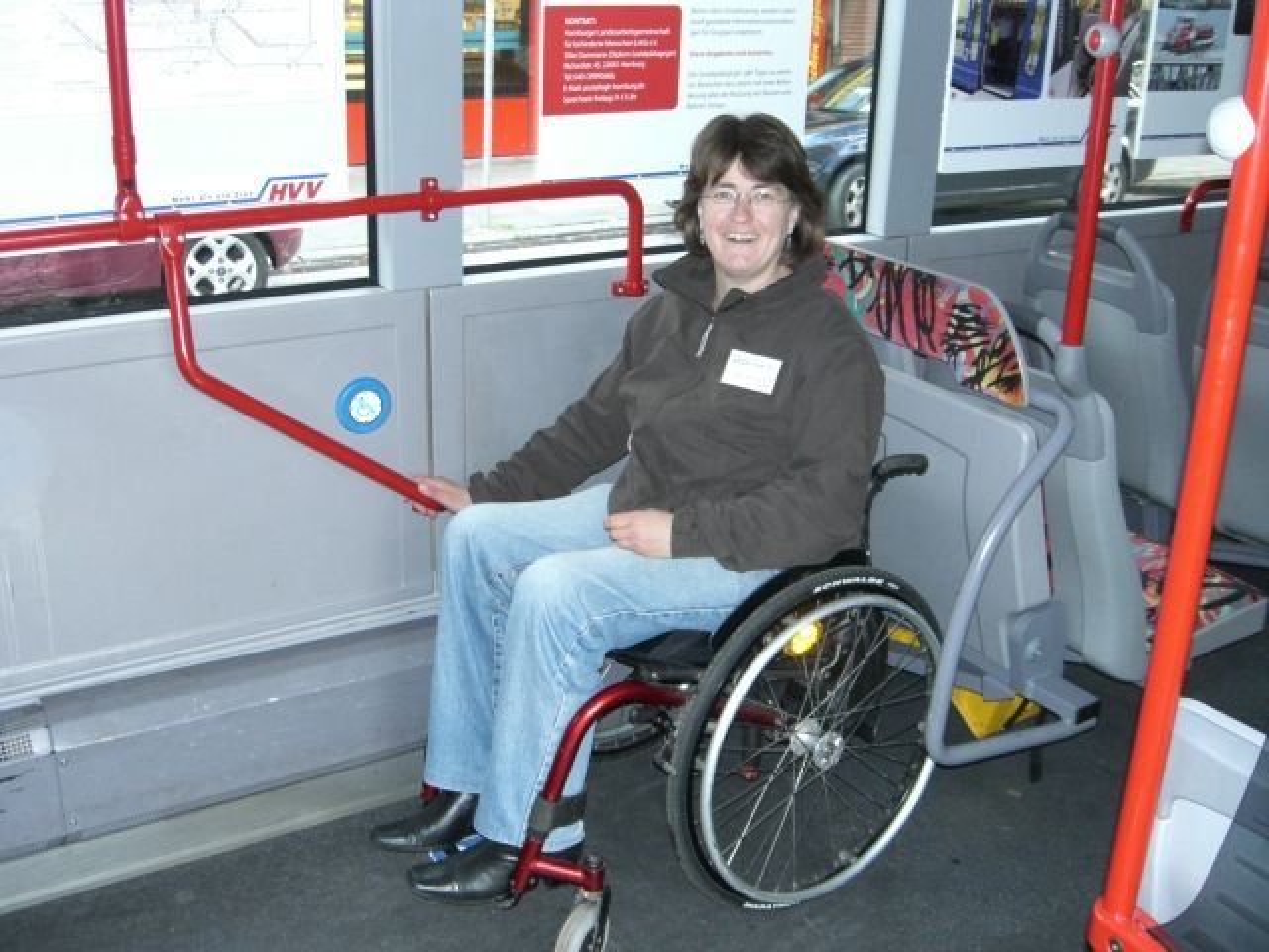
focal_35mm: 38
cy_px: 476
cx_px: 634
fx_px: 1393
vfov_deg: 37.7
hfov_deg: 49.0
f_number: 2.8
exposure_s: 1/60
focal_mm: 7.9
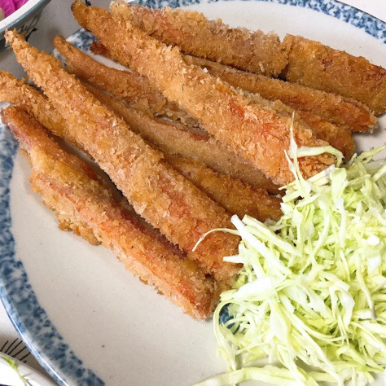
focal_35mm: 37
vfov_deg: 44.9
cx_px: 203
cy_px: 194
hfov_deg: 44.9
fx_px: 467
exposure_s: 1/30
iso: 80
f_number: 2.4
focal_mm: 3.3
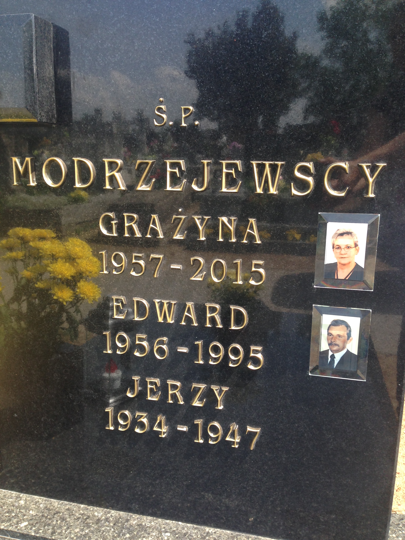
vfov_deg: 55.4
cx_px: 202
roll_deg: -0.6
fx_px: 515
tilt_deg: -9.4
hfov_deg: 42.9
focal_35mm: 33
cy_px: 270
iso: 50
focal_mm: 4.12
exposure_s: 1/339
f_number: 2.4
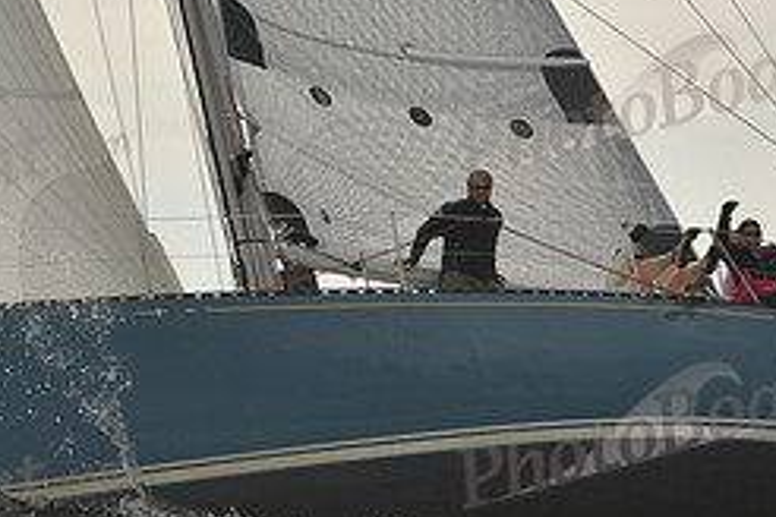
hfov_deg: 12.4
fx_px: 3556
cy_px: 307
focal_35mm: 165
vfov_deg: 8.3
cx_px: 297
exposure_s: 1/1000
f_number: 7.1
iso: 320
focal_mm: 70
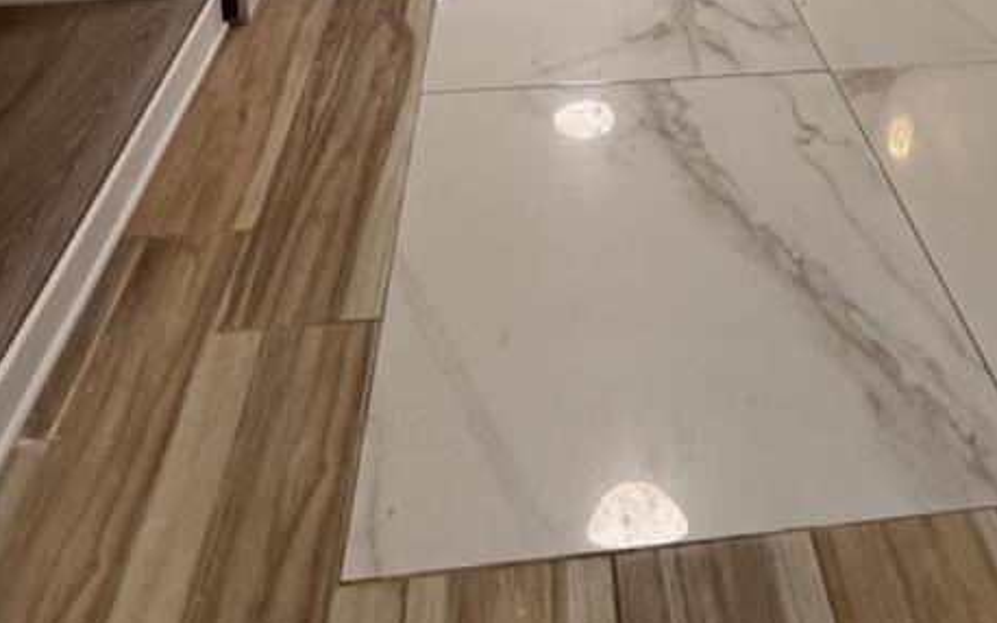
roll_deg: -0.9
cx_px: 629
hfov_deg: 54.6
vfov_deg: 24.7
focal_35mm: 35
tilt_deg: -7.2
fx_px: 951
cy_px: -383
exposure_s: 1/120
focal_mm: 2.22
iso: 200
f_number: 2.2
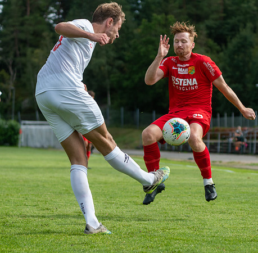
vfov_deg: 11.2
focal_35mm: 155
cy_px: 148
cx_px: 194
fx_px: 1292
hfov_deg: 11.4
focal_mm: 70
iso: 180
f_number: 3.2
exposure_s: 1/1600
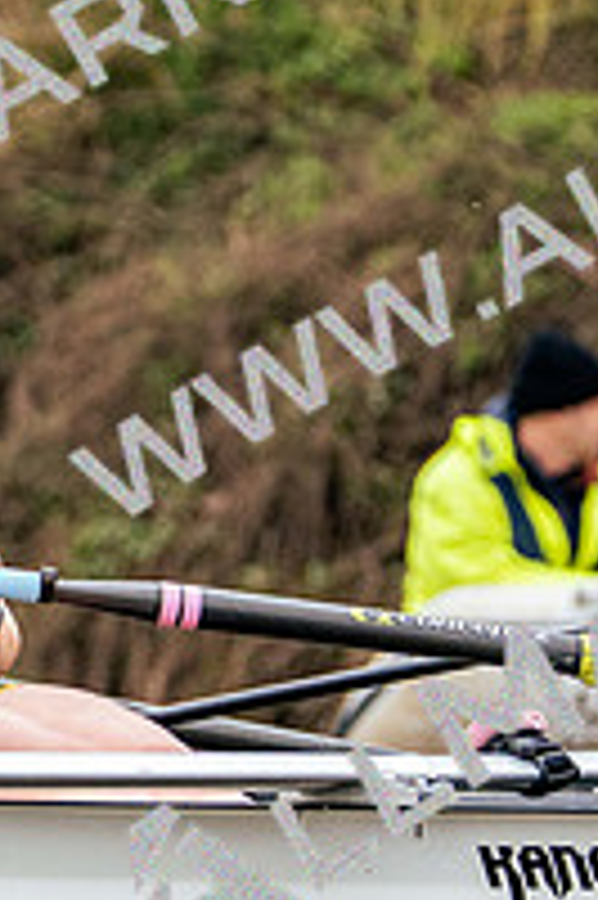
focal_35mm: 799
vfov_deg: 2.6
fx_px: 19941
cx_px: -256
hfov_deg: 1.7
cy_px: 592
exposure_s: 1/2000
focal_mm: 275
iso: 2500
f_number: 6.3
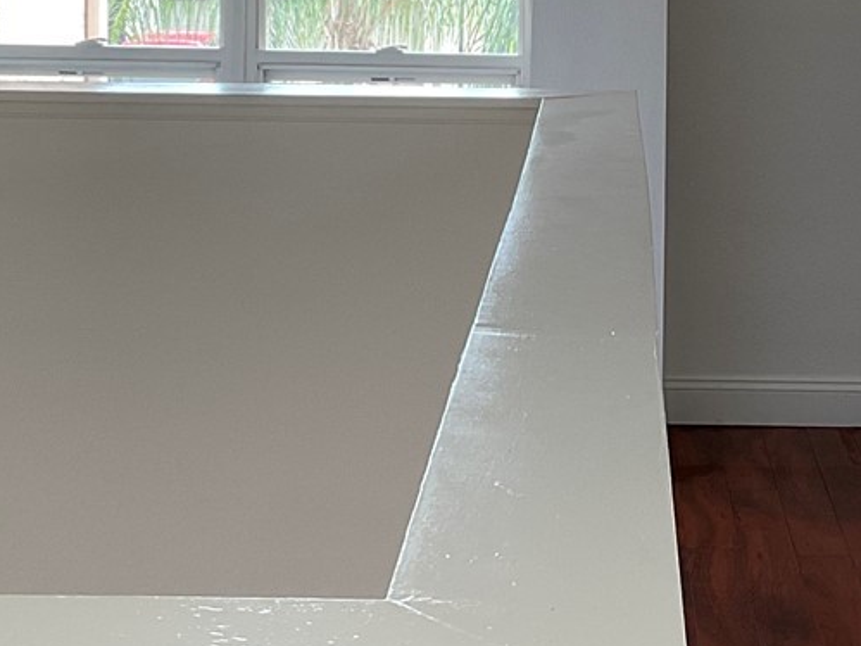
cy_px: 21
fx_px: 2313
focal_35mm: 93
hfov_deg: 21.0
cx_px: 602
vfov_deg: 15.6
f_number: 1.8
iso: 40
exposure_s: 1/120
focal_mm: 3
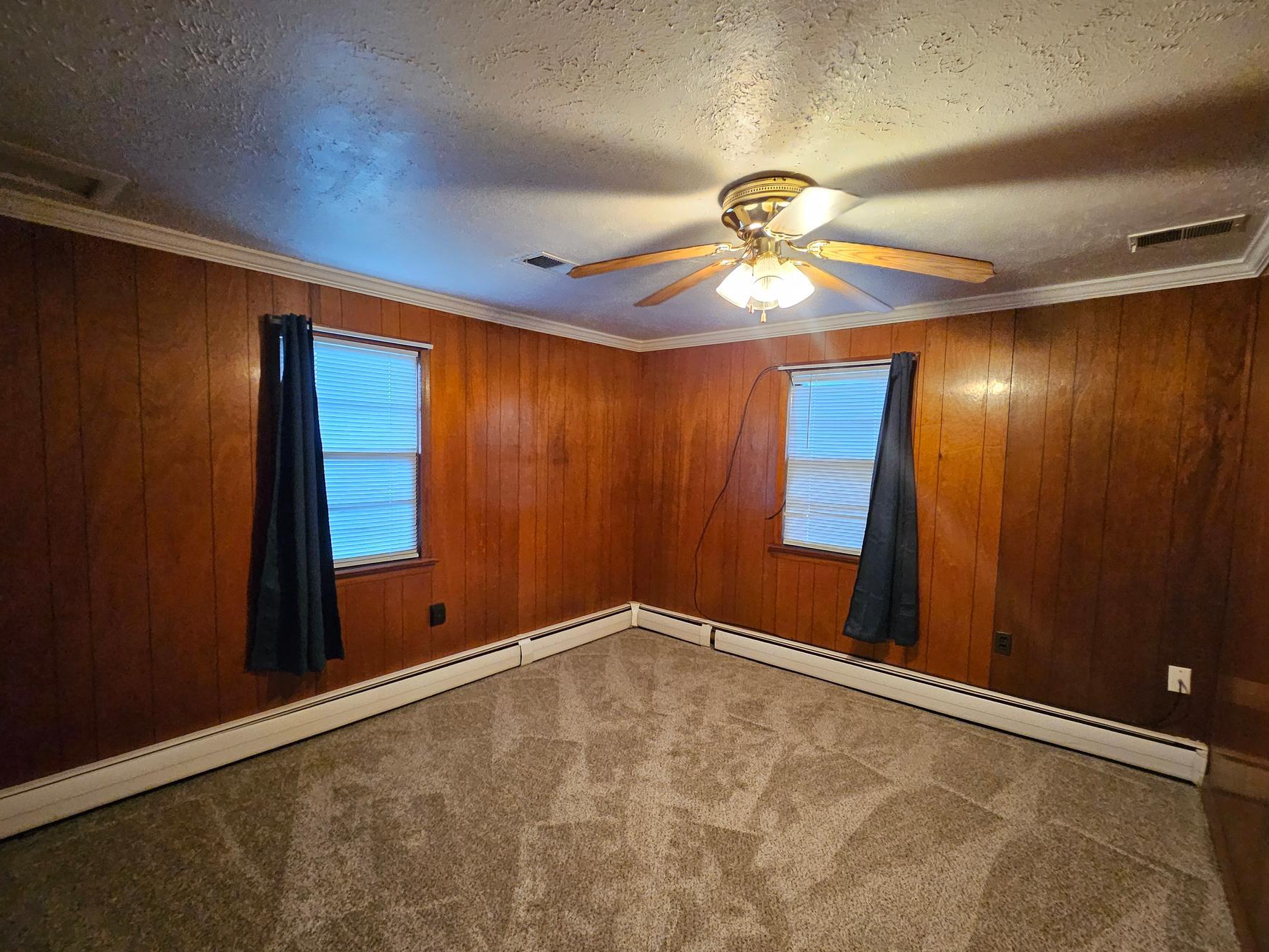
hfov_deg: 98.1
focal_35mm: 15
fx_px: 550
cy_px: 501
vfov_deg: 81.7
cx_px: 602
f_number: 2.2
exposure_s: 1/30
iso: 640
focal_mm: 1.7
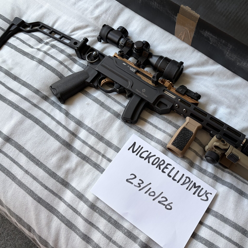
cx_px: 150
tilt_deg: -71.4
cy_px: 124
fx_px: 251
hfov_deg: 52.2
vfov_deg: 52.5
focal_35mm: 31
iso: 80
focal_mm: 5.96
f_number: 1.6
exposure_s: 1/121
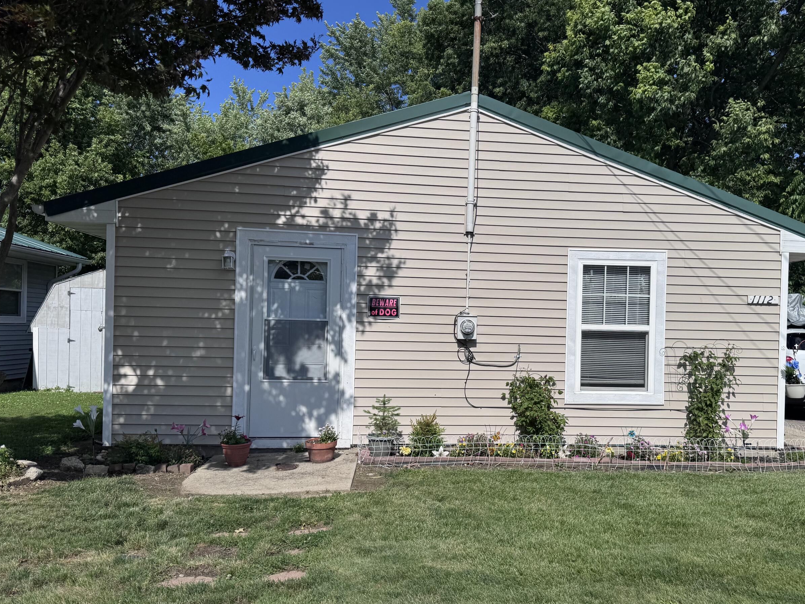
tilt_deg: -0.4
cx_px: 488
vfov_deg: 46.7
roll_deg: -1.3
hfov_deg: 59.4
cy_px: 335
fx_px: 698
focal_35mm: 30
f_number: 1.78
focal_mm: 6.76
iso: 80
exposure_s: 1/10417
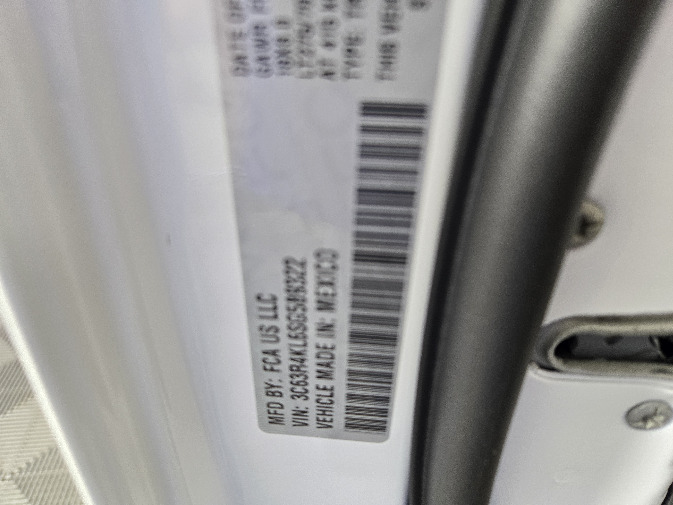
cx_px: 336
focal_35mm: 23
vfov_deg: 58.9
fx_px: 447
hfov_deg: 73.9
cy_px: 252
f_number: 1.8
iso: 250
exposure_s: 1/120
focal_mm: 5.4
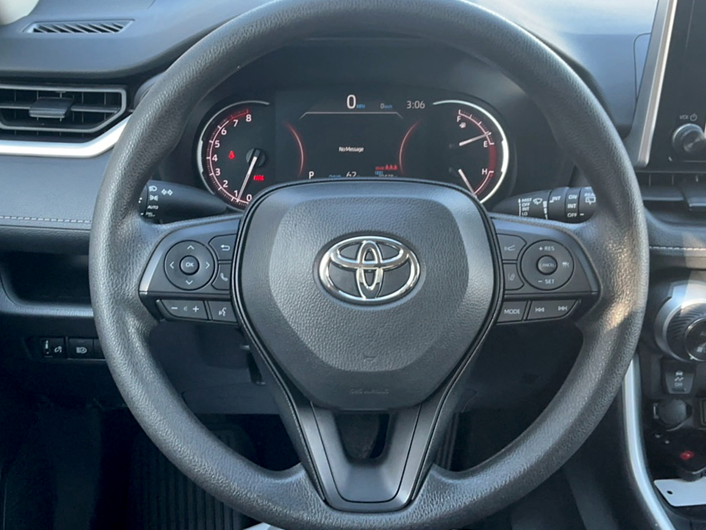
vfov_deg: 41.8
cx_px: 312
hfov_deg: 53.8
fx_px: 693
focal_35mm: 34
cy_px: 263
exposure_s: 1/60
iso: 64
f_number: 1.8
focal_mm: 3
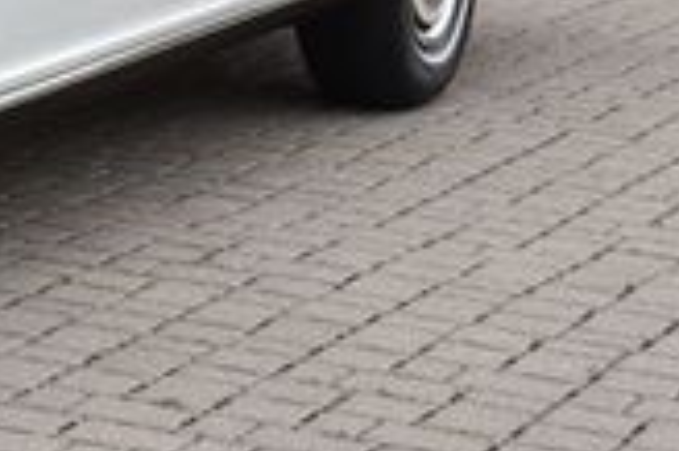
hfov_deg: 11.0
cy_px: -211
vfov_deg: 7.7
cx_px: -505
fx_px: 3316
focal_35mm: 176
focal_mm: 30
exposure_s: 1/500
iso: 320
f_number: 8
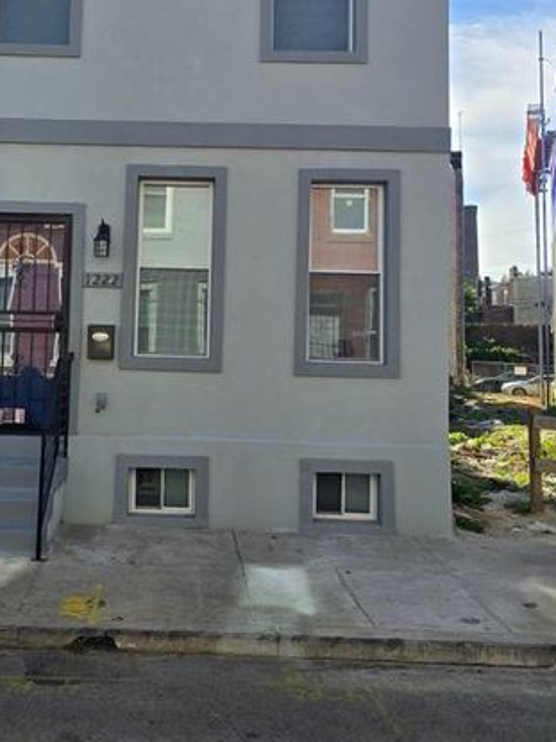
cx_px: 184
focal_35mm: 37
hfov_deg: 38.2
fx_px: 793
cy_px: 266
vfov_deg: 49.5
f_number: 1.7
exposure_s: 1/823
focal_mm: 6.3
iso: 12
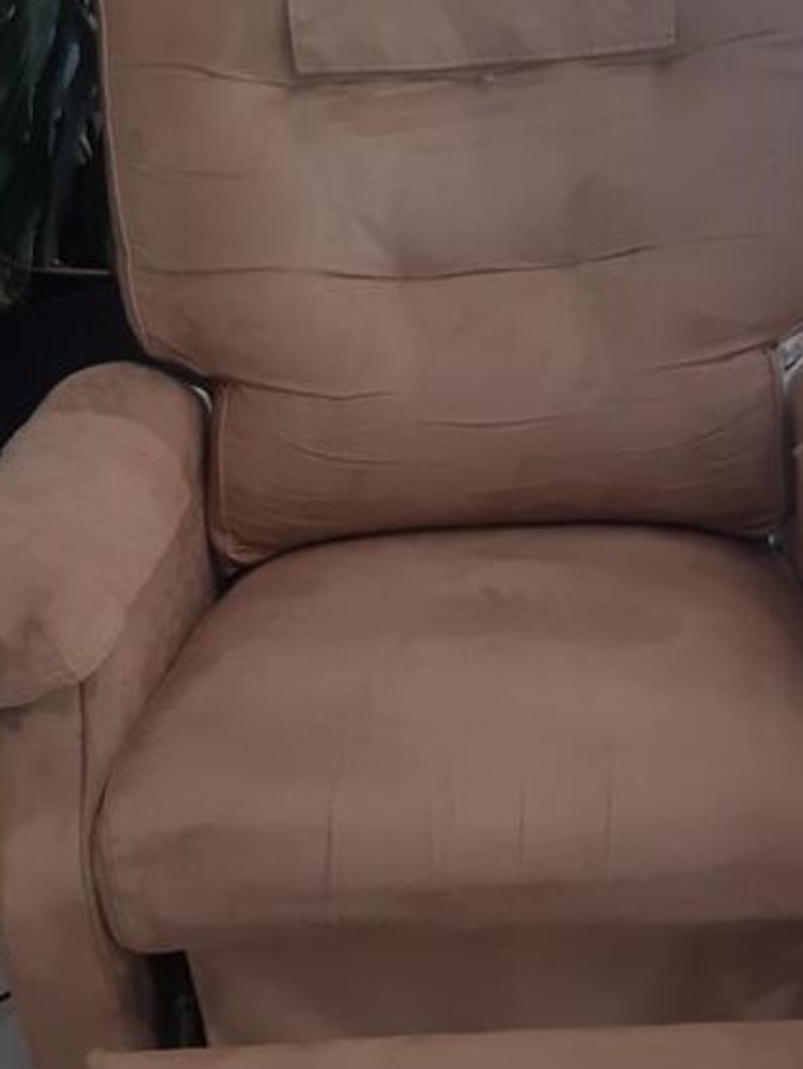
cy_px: 699
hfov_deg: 23.2
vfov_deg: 30.5
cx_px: 533
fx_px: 1947
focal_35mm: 63
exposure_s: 1/100
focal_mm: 3.92
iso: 64
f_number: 1.7
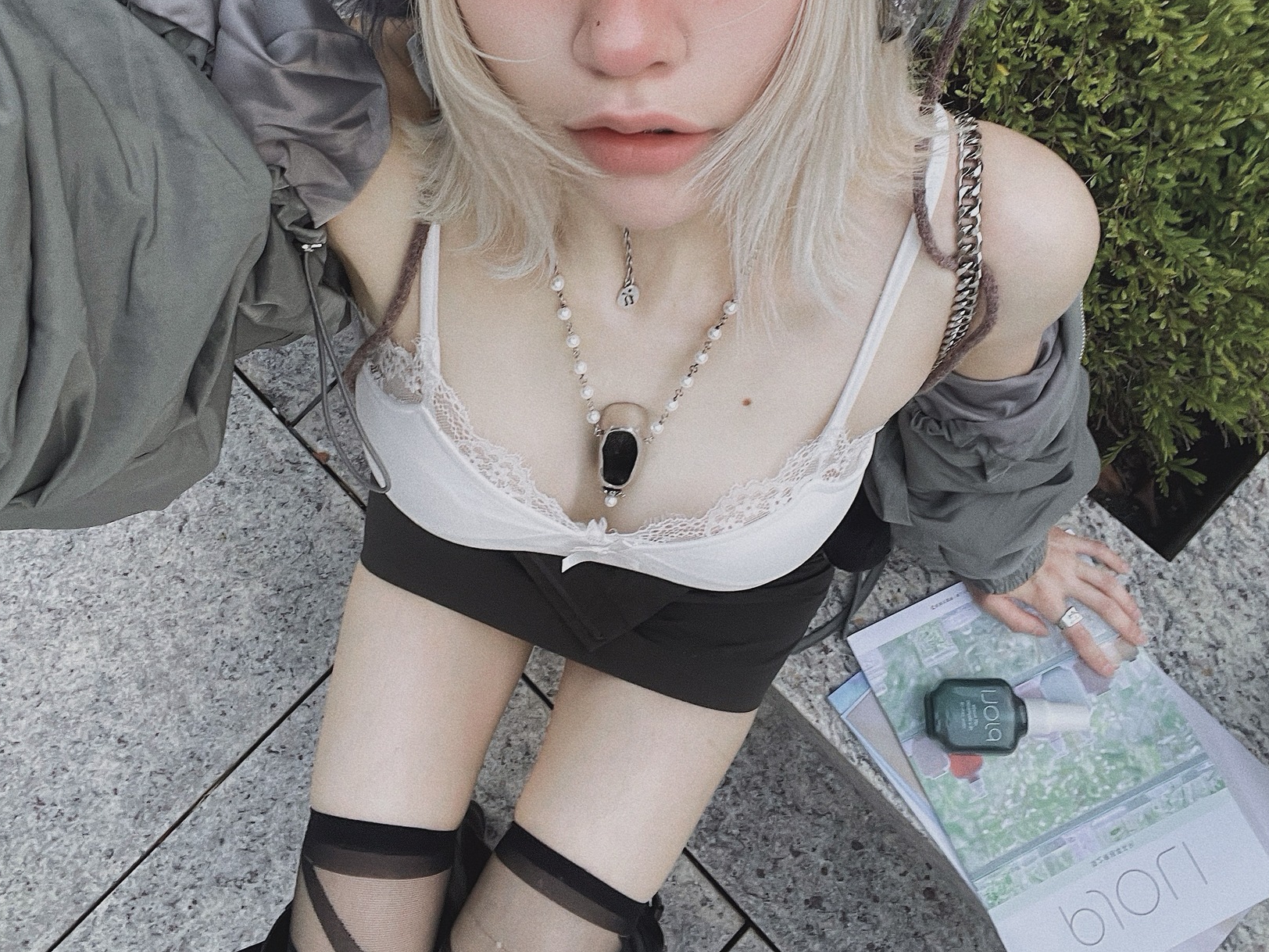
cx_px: 638
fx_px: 1246
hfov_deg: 54.0
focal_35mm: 34
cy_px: 288
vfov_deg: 41.0
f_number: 2.2
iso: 100
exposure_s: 1/93
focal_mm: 2.71
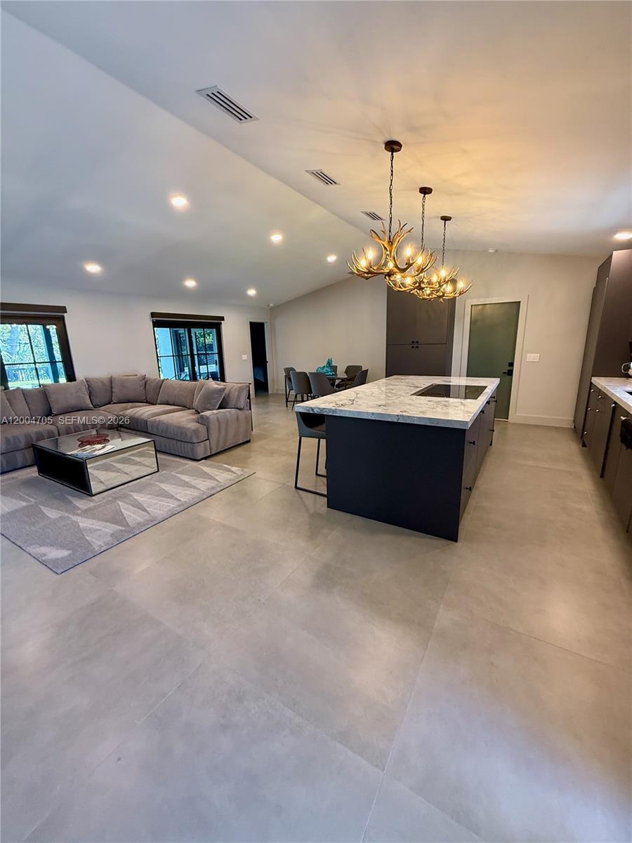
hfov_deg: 85.7
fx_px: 341
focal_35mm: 14
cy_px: 422
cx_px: 316
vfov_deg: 102.1
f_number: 2.2
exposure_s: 1/60
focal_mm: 2.22
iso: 250
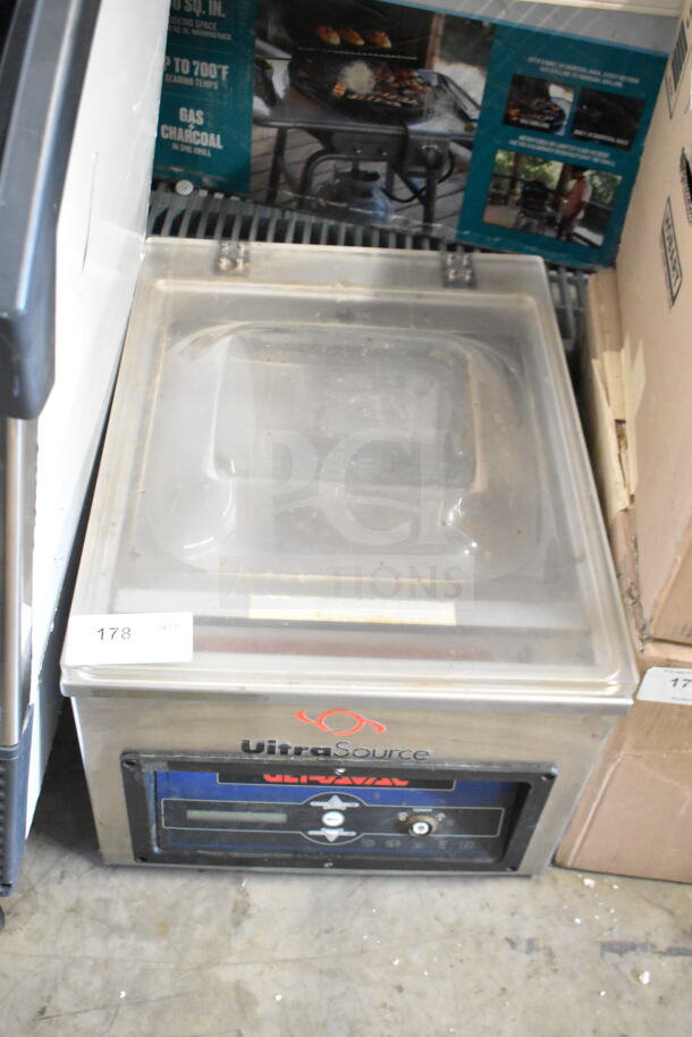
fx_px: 1080
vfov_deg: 51.3
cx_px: 346
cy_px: 518
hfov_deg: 35.5
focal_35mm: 38
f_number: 4
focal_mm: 25
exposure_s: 1/40
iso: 7200
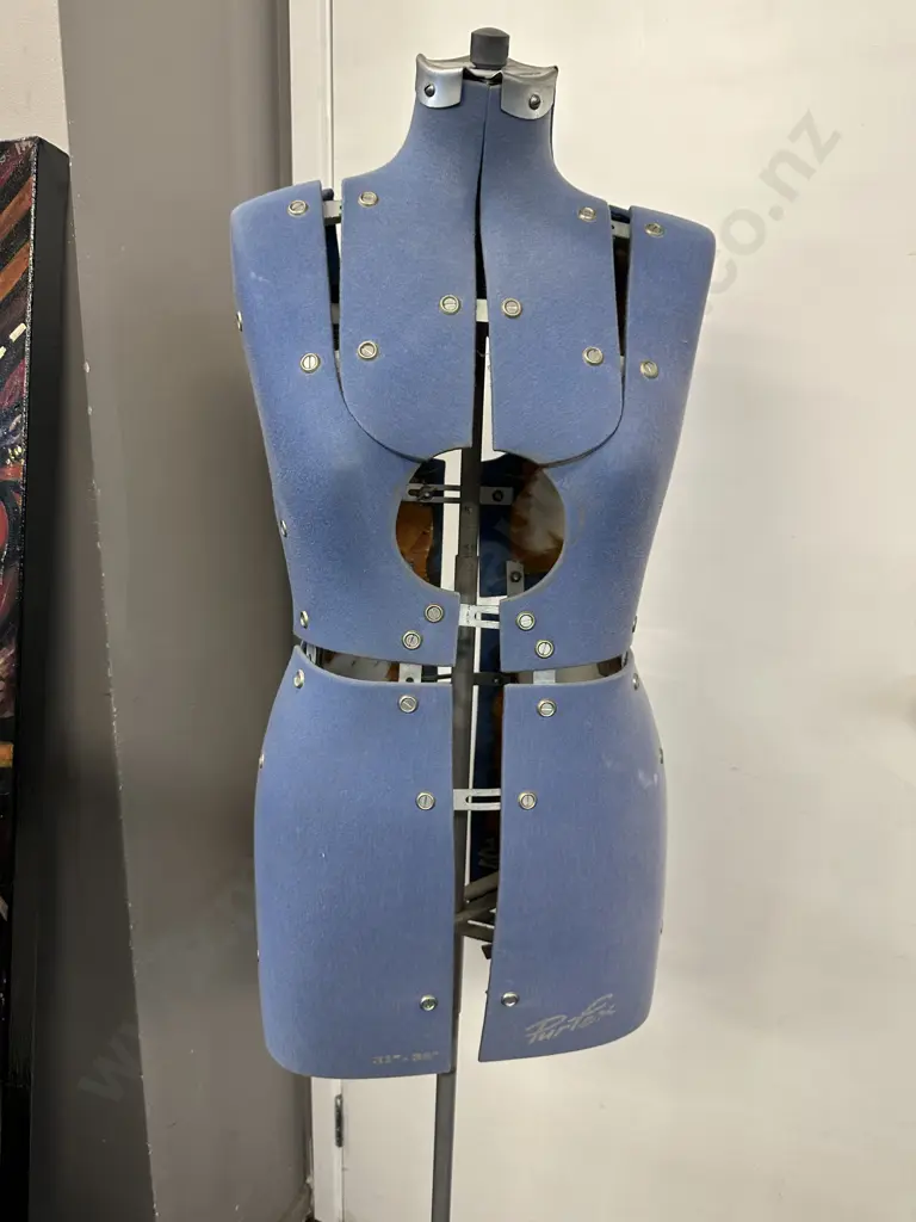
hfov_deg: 56.8
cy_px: 611
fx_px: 847
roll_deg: -1.4
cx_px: 458
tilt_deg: -14.7
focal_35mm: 24
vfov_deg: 71.6
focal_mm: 6.86
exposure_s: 1/50
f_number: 1.78
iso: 160
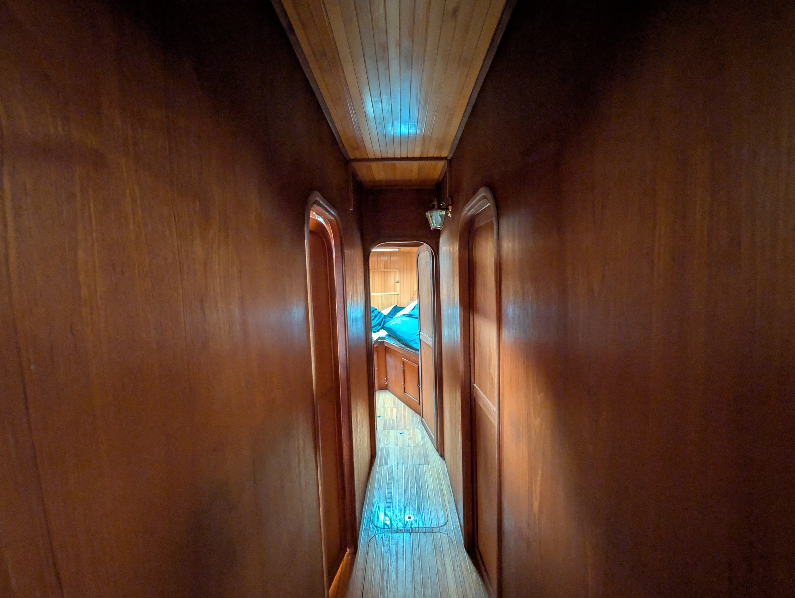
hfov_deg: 110.5
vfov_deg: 94.6
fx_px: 276
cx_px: 398
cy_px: 299
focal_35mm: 12
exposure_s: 1/25
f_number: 1.7
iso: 274
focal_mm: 2.02
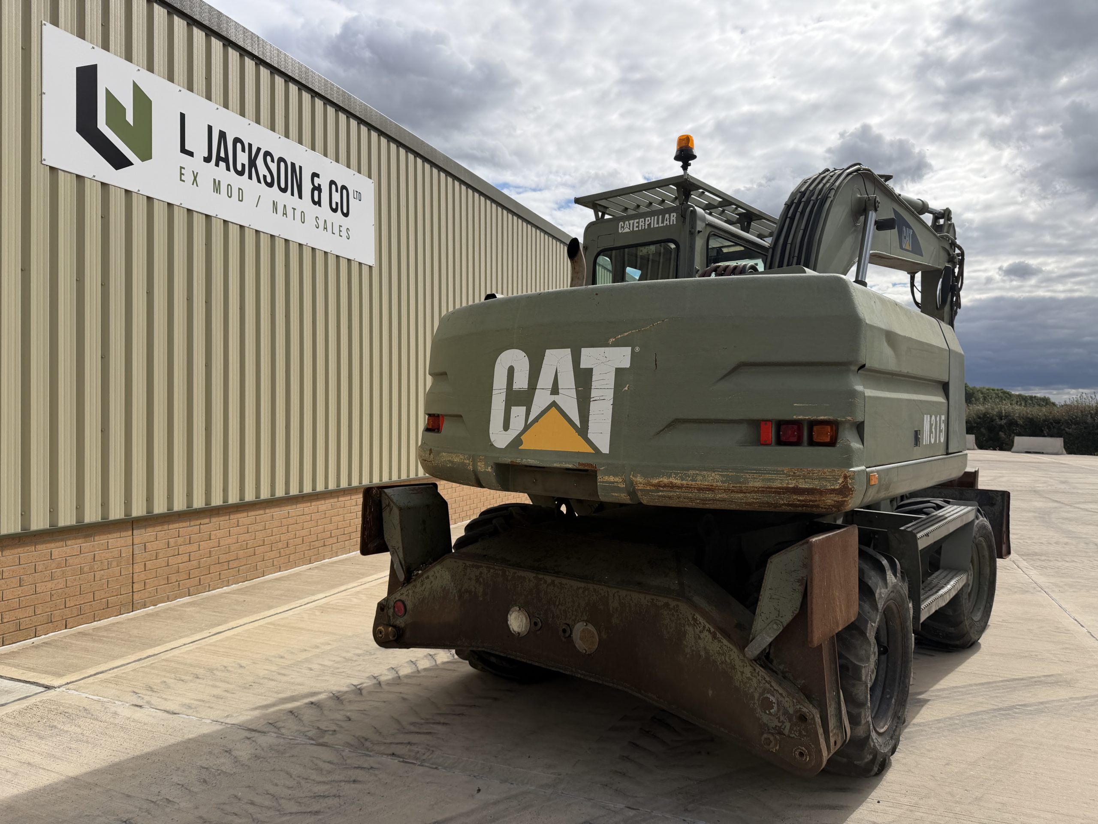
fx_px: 761
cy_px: 412
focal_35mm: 24
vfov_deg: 56.8
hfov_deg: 71.6
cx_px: 549
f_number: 1.78
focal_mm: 6.76
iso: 80
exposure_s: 1/7353
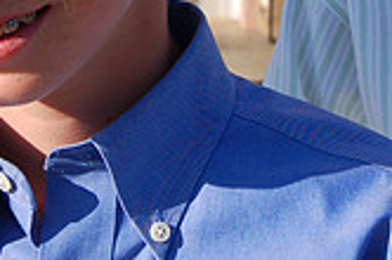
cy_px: -113
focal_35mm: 168
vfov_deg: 8.0
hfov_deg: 12.3
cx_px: 220
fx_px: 1826
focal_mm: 32
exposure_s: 1/320
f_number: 9
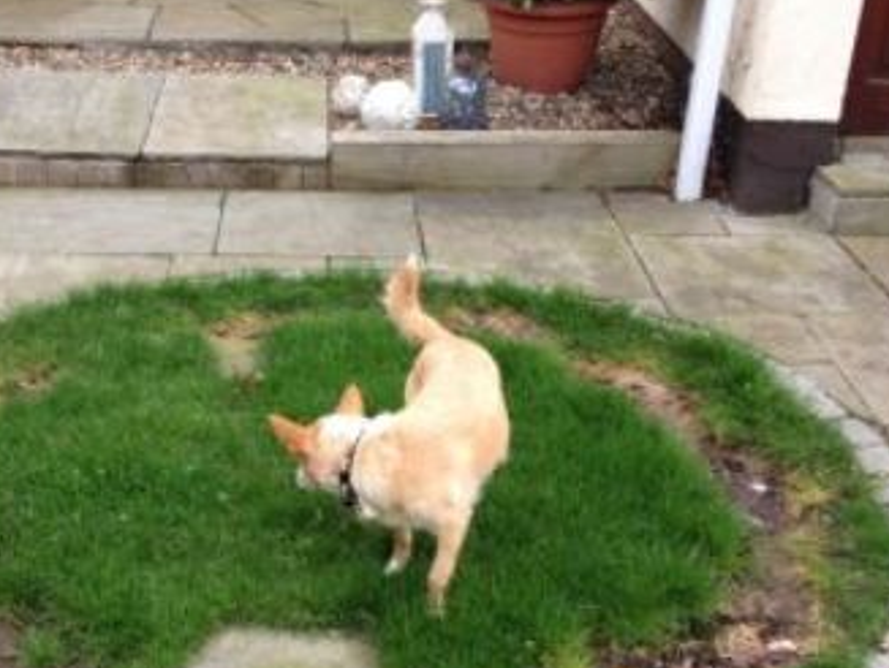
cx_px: 347
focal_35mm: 57
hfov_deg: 33.6
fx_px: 1465
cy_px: 470
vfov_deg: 25.5
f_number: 2.4
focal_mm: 4.28
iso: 64
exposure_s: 1/190
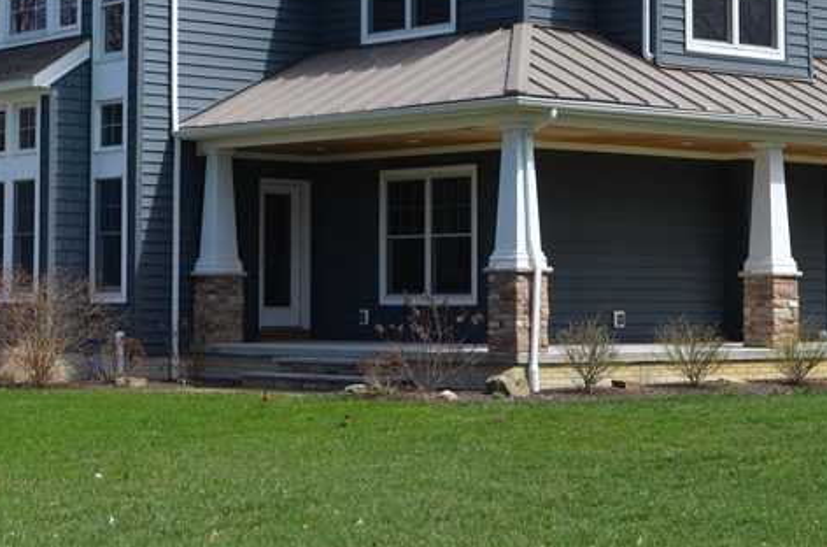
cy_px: 101
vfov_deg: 15.0
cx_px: 290
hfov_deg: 22.6
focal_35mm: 90
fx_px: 2062
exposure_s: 1/250
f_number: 8
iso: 100
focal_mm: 26
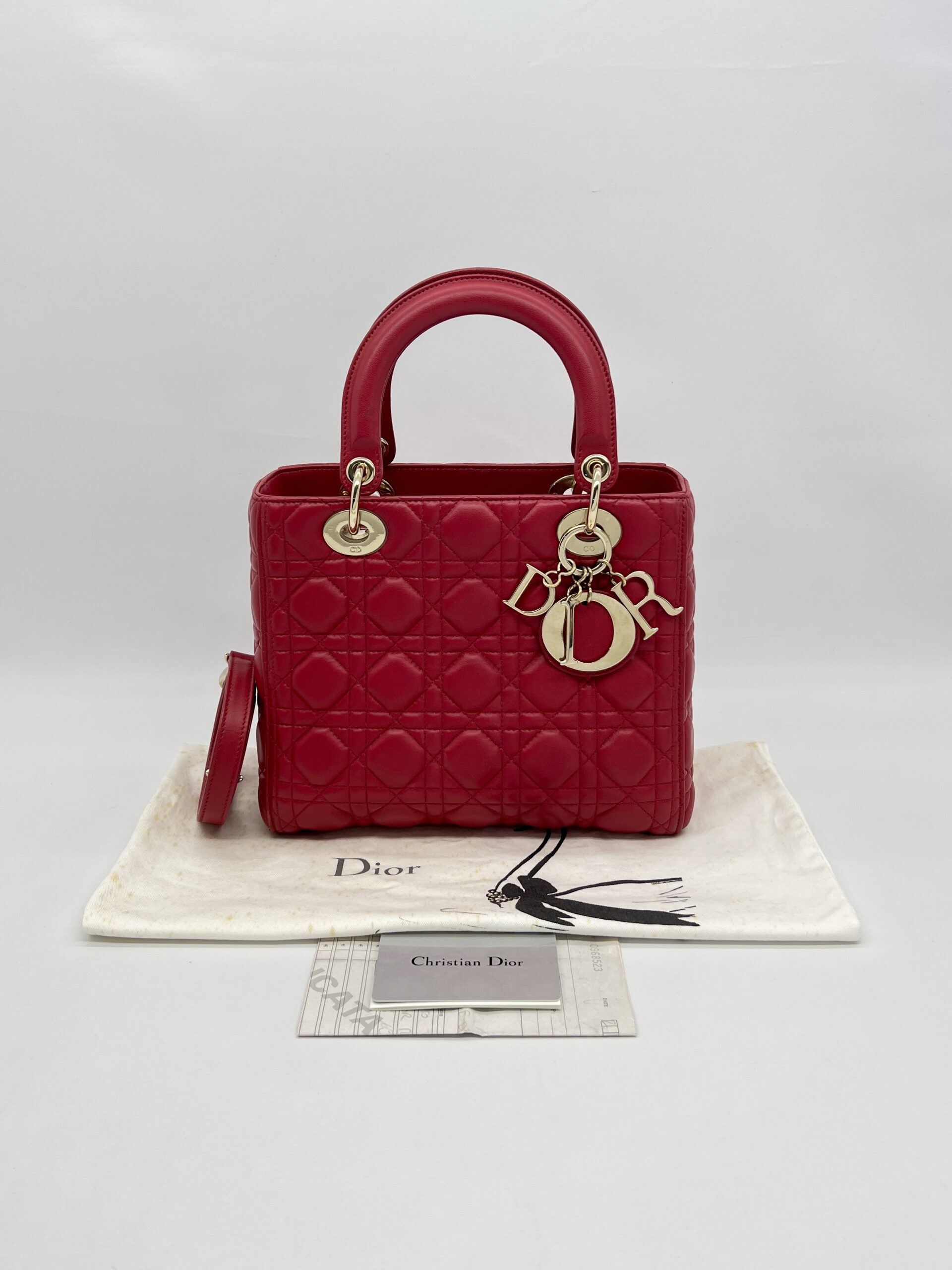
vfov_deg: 67.3
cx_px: 476
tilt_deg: -15.3
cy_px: 635
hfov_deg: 53.1
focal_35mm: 26
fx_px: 953
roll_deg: +0.9
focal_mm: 5.7
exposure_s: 1/197
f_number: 1.5
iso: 40
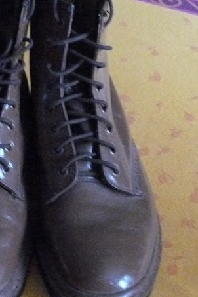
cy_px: 138
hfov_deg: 16.0
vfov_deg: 23.9
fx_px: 701
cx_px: 37
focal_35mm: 85
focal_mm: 6.1
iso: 800
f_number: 2.8
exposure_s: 1/15
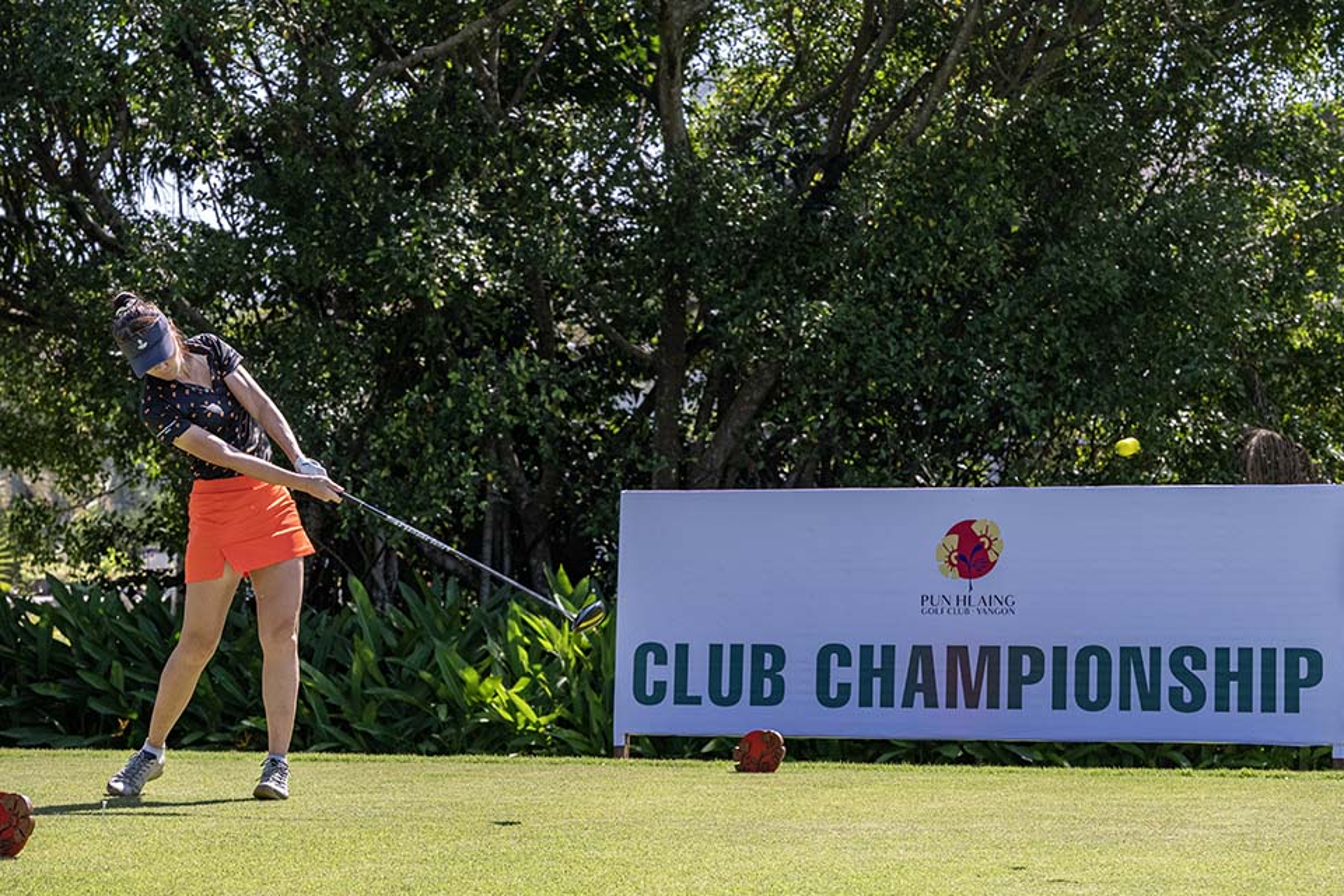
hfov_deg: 28.8
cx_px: 672
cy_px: 448
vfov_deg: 19.5
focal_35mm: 70
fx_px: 2613
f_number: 5.6
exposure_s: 1/2000
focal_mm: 70
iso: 1100
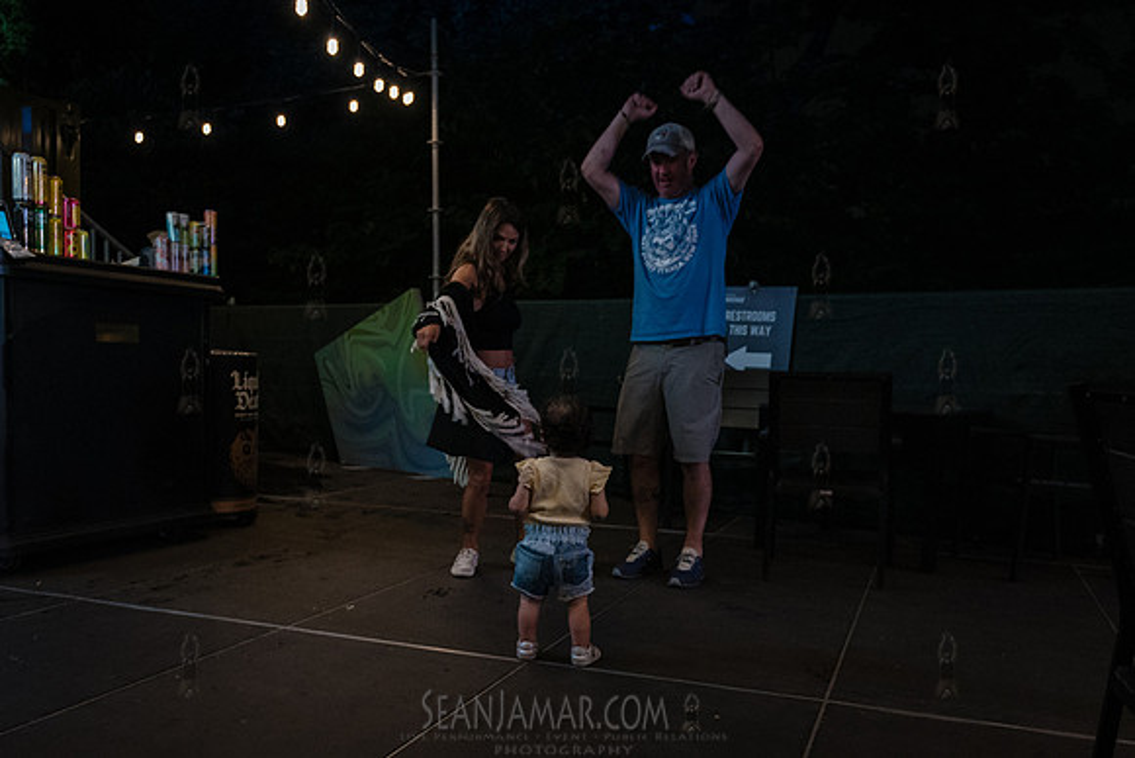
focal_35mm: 32
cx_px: 557
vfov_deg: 40.7
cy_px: 449
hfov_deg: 58.3
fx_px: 1017
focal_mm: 24
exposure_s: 1/100
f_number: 2.8
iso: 4000
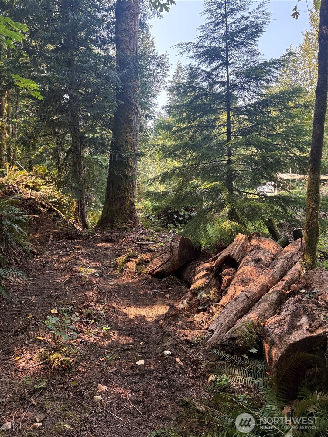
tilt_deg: -4.5
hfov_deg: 53.1
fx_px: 328
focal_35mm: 26
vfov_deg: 67.3
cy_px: 218
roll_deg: +0.3
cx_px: 164
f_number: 1.6
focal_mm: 5.96
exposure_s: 1/234
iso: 80
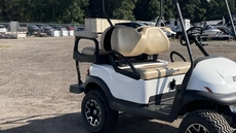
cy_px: 73
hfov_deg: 37.0
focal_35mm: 55
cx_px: 175
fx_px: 344
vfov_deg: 21.8
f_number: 1.8
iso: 25
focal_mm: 3
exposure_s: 1/1730
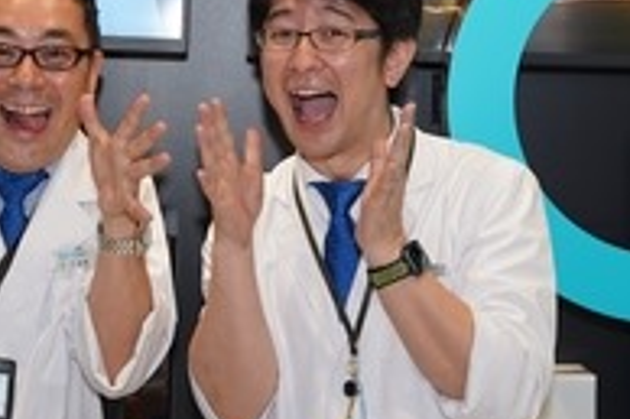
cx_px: 114
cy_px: -130
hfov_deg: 23.0
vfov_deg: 15.0
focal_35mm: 87
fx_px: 1521
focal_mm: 26
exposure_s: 1/60
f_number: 2.8
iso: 200
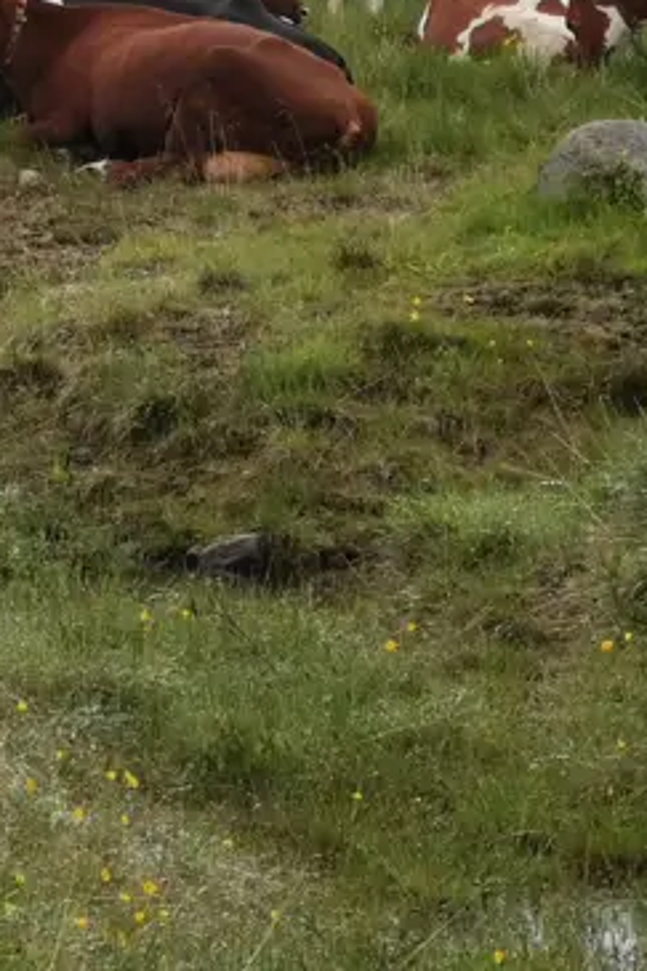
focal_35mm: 294
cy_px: -82
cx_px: -261
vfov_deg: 7.0
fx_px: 7933
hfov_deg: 4.6
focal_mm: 7.48
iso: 50
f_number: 2.4
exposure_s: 1/489
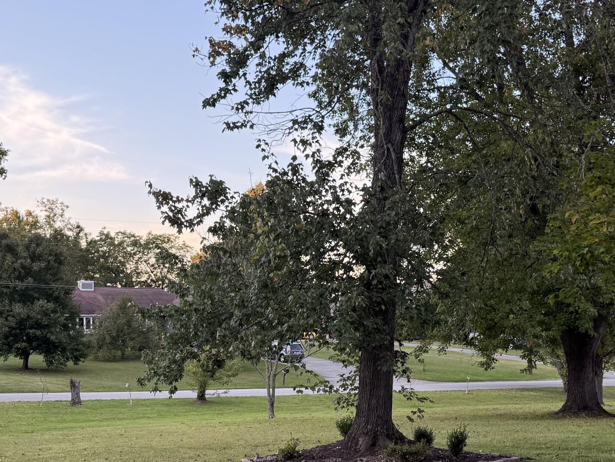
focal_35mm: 50
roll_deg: +1.1
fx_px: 888
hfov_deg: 38.1
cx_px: 259
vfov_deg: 28.5
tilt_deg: -2.2
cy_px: 363
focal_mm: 6.76
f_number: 1.78
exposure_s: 1/276
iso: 100
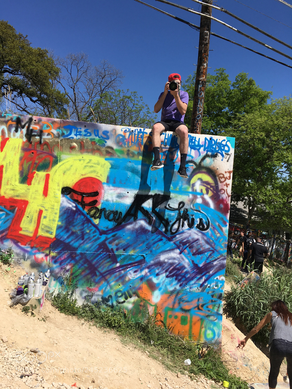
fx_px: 326
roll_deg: -3.0
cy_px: 194
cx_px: 146
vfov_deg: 61.7
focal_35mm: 29
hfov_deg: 48.2
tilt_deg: -0.3
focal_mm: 4.15
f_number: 2.2
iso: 25
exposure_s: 1/2198
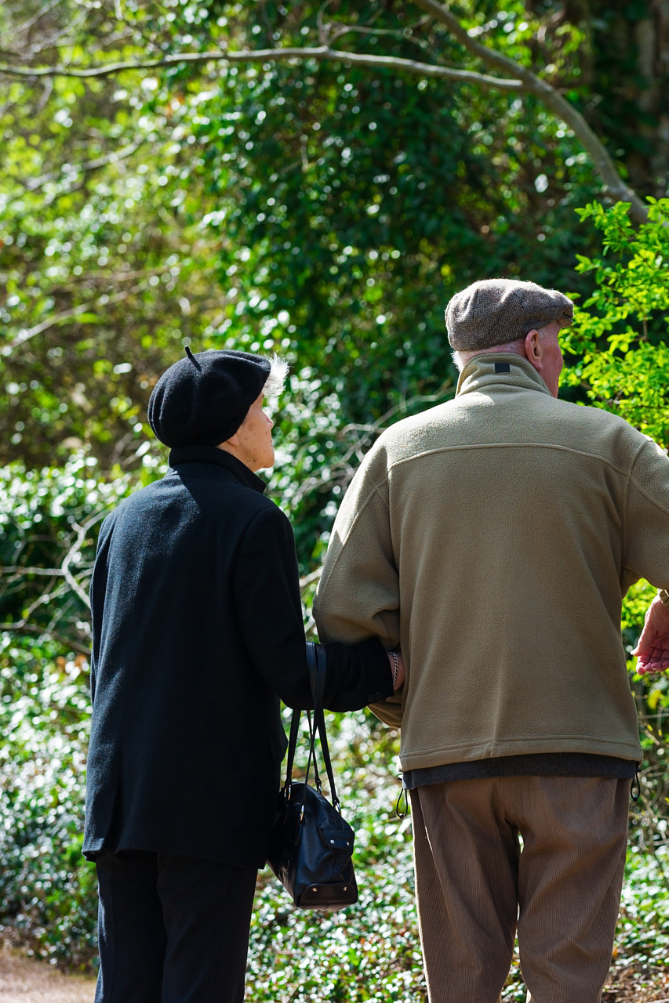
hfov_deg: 5.7
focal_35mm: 240
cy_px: 606
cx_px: 519
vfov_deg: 8.6
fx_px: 6691
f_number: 5.6
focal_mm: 150
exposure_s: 1/400
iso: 200
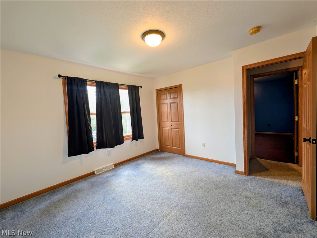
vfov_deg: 94.6
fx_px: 110
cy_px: 119
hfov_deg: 110.5
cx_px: 158
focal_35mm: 12
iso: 115
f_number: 1.7
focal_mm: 2.02
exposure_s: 1/60
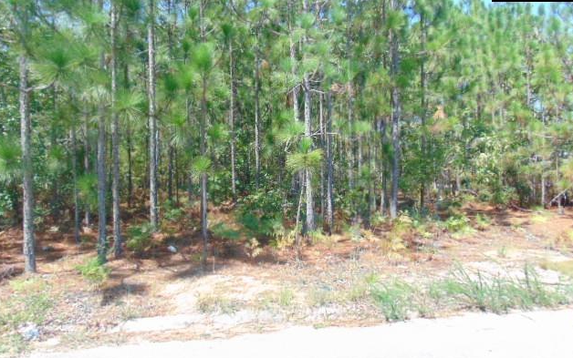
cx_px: 287
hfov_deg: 68.4
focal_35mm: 27
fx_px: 422
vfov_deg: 46.1
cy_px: 174
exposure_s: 1/320
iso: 400
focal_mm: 4.5
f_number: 7.7
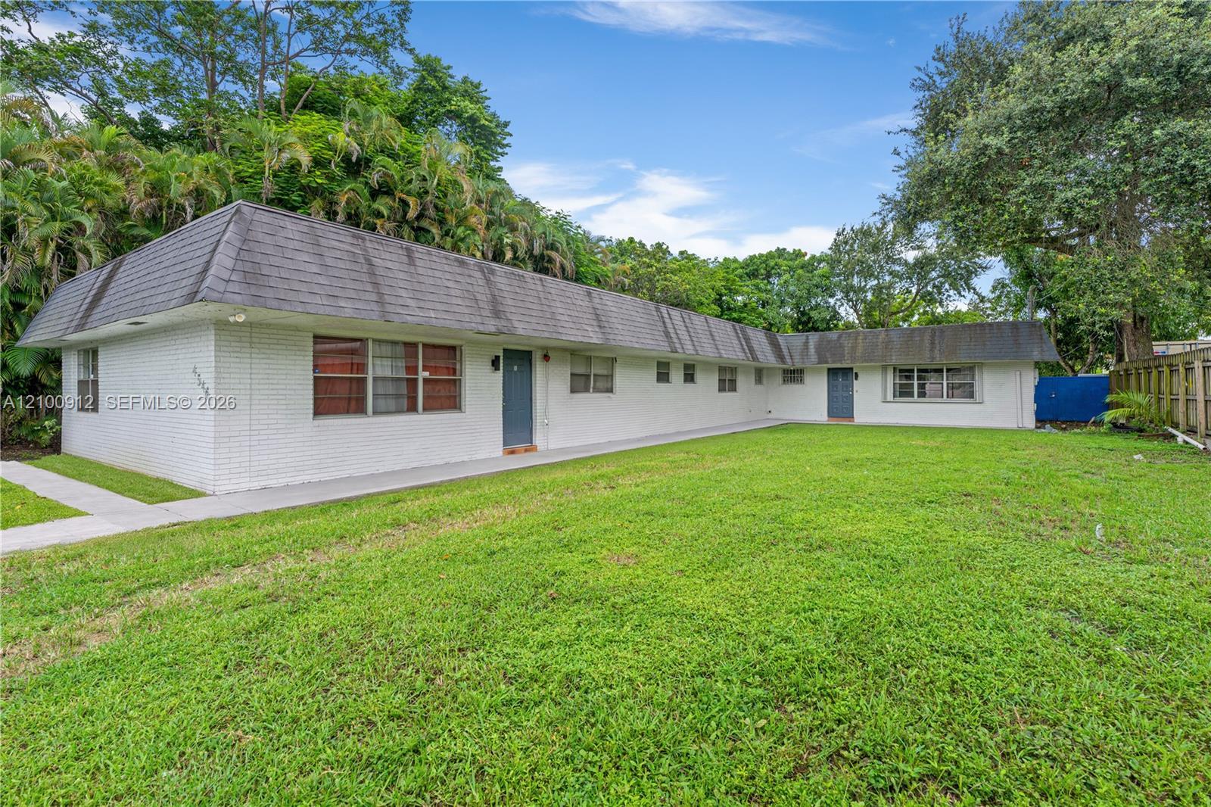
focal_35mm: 16
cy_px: 404
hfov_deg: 96.7
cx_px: 606
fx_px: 538
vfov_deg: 73.7
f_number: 8
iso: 200
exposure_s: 1/30
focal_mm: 16
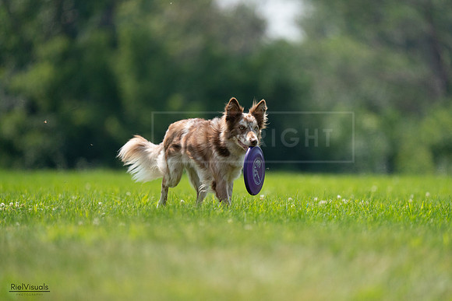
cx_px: 226
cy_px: 150
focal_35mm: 600
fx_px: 7535
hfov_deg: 3.4
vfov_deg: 2.3
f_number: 6.3
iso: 1600
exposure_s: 1/4000
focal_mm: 600
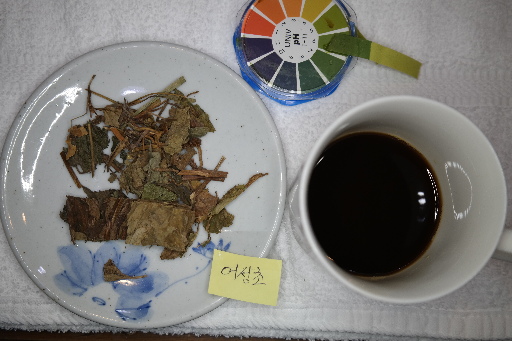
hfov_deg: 47.4
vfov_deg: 32.6
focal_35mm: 41
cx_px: 256
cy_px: 170
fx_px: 583
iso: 200
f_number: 4
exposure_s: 1/100
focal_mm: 27
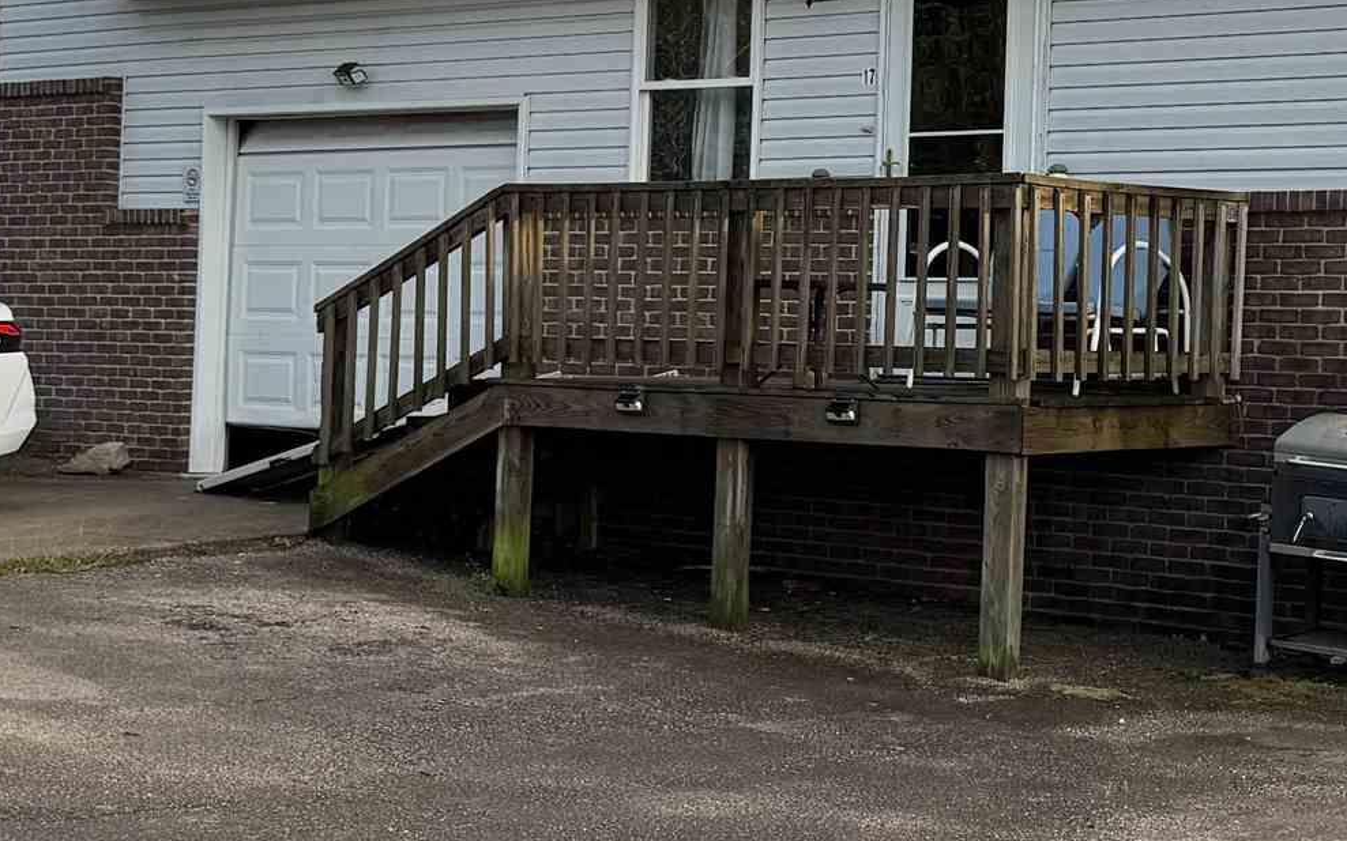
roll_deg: -2.3
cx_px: 1011
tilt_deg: +0.0
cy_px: 297
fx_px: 2900
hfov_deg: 25.8
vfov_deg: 16.5
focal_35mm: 79
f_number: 1.78
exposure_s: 1/1410
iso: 80
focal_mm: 6.76
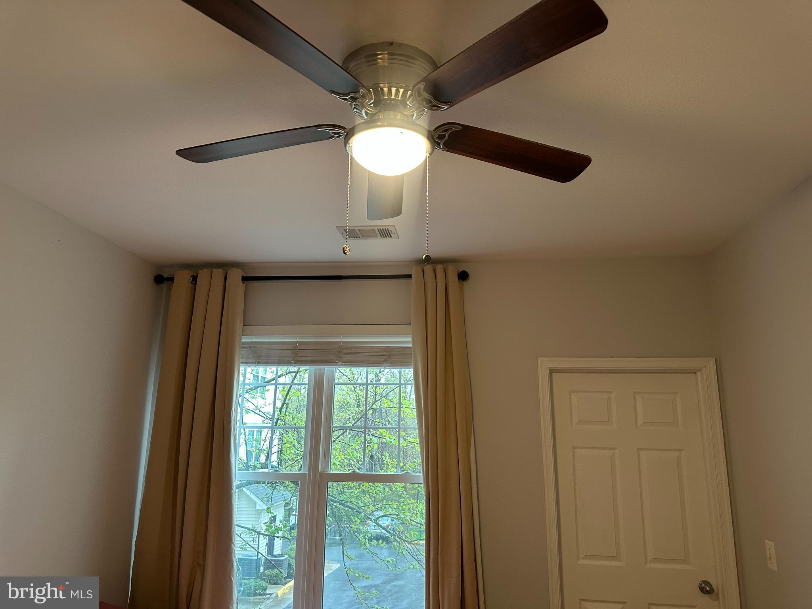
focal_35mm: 24
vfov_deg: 56.8
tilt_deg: +13.8
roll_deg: -2.2
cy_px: 304
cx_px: 406
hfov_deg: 71.6
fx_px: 563
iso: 200
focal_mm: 6.86
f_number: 1.78
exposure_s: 1/60
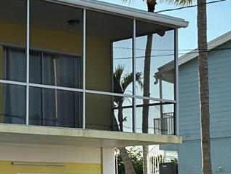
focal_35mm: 121
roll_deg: +0.6
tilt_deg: +4.6
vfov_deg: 12.2
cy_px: 135
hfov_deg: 16.1
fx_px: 808
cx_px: 40
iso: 80
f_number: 1.78
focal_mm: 6.86
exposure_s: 1/3247
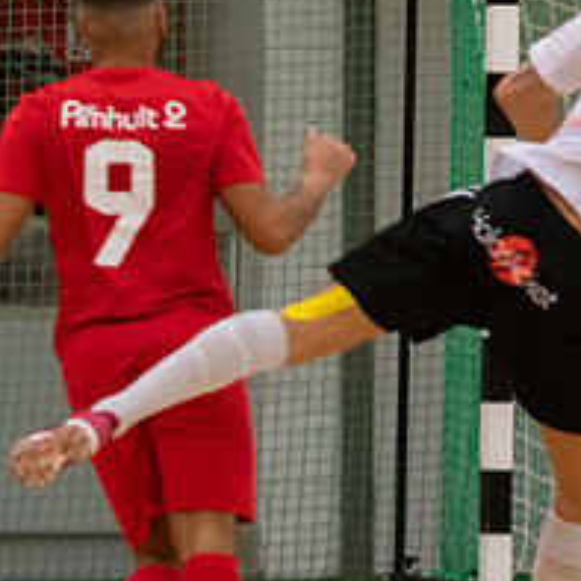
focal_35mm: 568
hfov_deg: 3.1
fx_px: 10786
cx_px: 852
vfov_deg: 3.1
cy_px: 479
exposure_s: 1/800
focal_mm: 150
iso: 640
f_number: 2.8
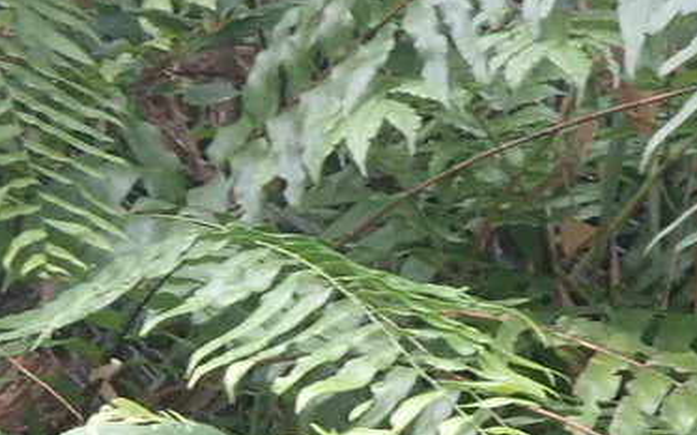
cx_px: 174
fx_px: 6040
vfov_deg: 4.1
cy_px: 463
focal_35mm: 318
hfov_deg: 6.6
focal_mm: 25
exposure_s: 1/60
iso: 800
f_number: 5.9
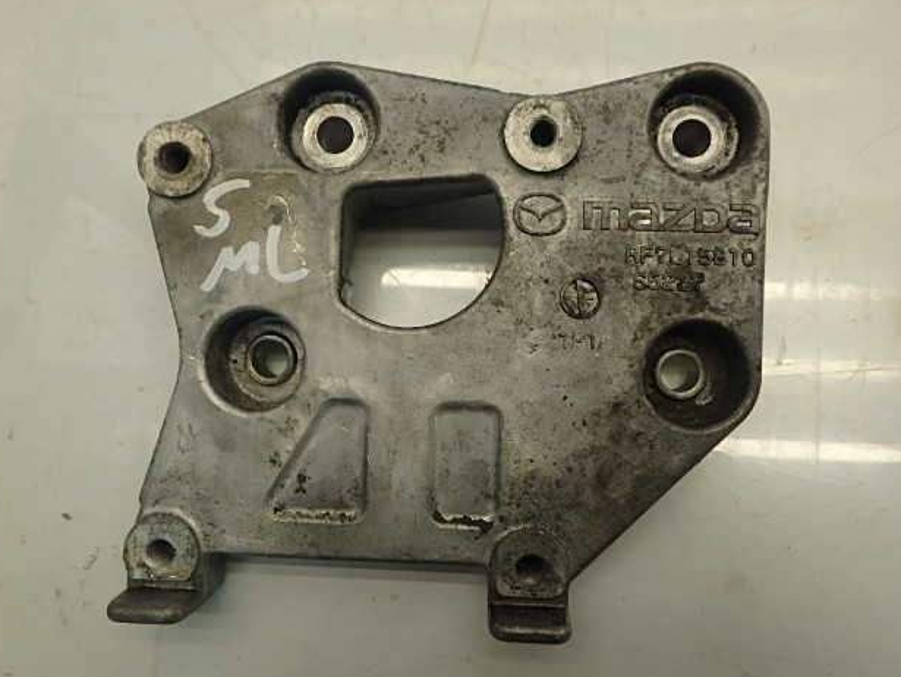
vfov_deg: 53.1
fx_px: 677
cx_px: 448
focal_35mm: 26
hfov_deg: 67.3
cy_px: 347
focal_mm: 4.5
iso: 200
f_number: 4.1
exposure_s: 1/80
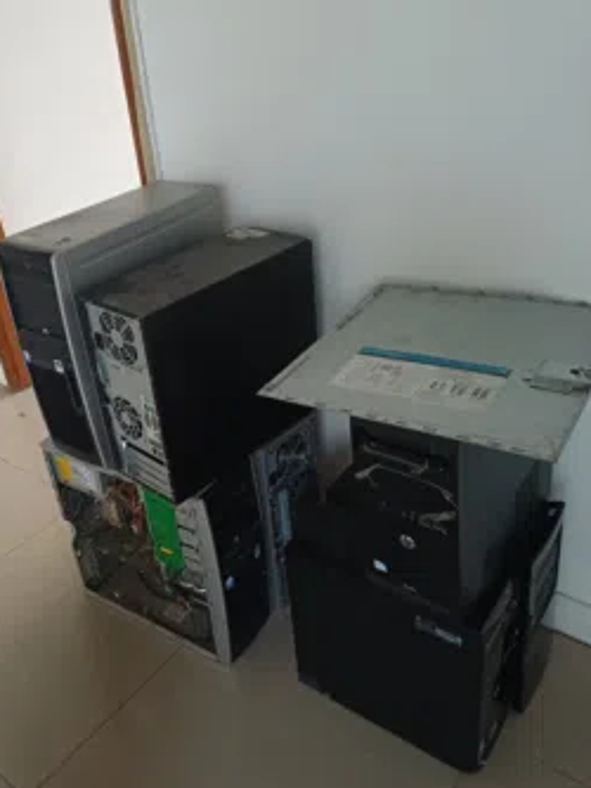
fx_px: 682
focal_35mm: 30
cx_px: 255
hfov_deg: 46.7
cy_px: 379
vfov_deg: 59.9
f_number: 1.8
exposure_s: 1/20
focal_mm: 4.65
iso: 640
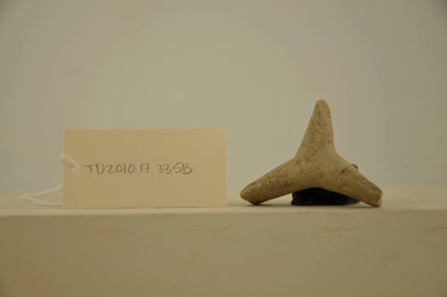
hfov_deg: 29.3
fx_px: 856
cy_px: 148
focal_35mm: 69
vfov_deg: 19.7
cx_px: 224
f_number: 5
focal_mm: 46
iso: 200
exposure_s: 1/60
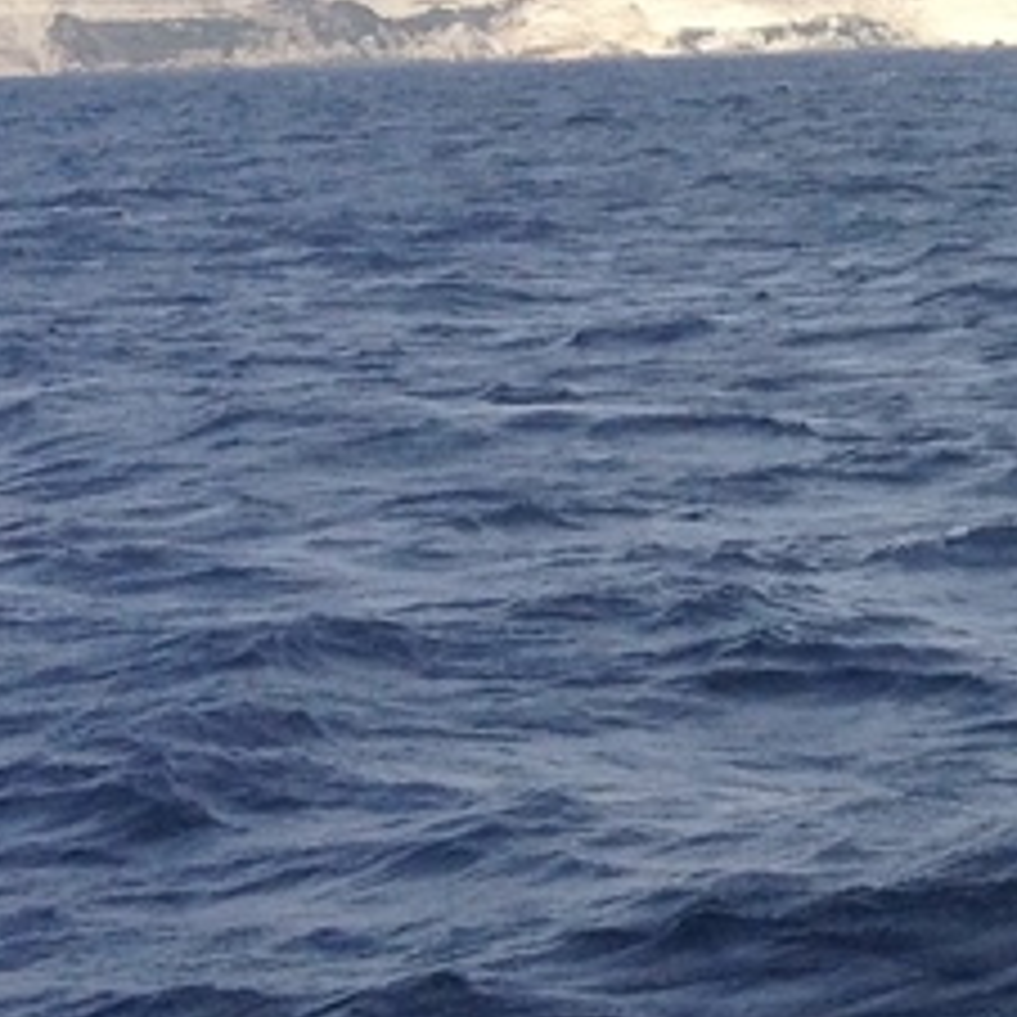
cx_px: 1953
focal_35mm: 164
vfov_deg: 10.6
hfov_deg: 10.0
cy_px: 40
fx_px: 5451
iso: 64
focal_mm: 4.28
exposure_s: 1/1227
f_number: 2.4
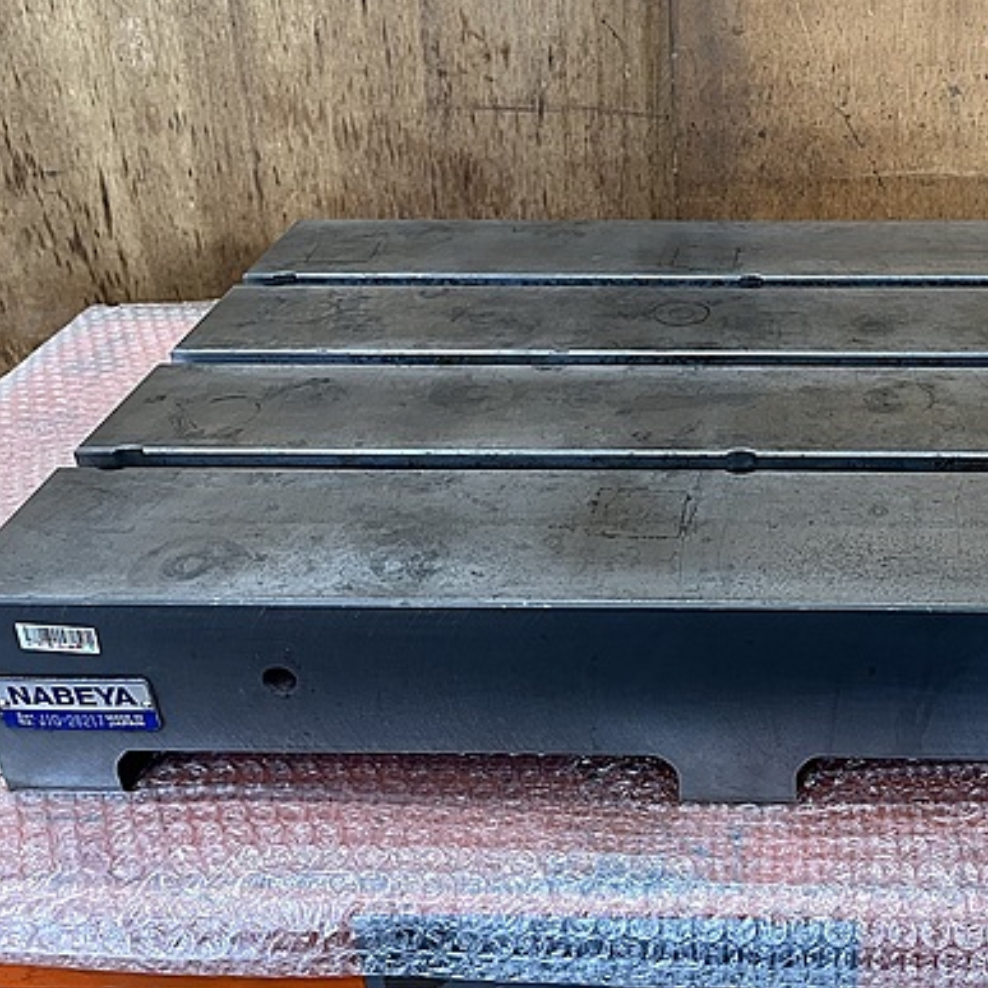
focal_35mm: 38
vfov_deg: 43.6
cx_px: 753
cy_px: 383
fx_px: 1227
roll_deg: +1.5
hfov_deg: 42.4
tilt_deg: -29.3
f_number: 1.6
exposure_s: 1/89
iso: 125
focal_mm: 5.1
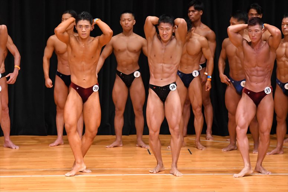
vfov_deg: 5.1
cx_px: 144
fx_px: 2159
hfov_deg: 7.6
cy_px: 96
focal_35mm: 270
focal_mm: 180
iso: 5000
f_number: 5.6
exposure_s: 1/400
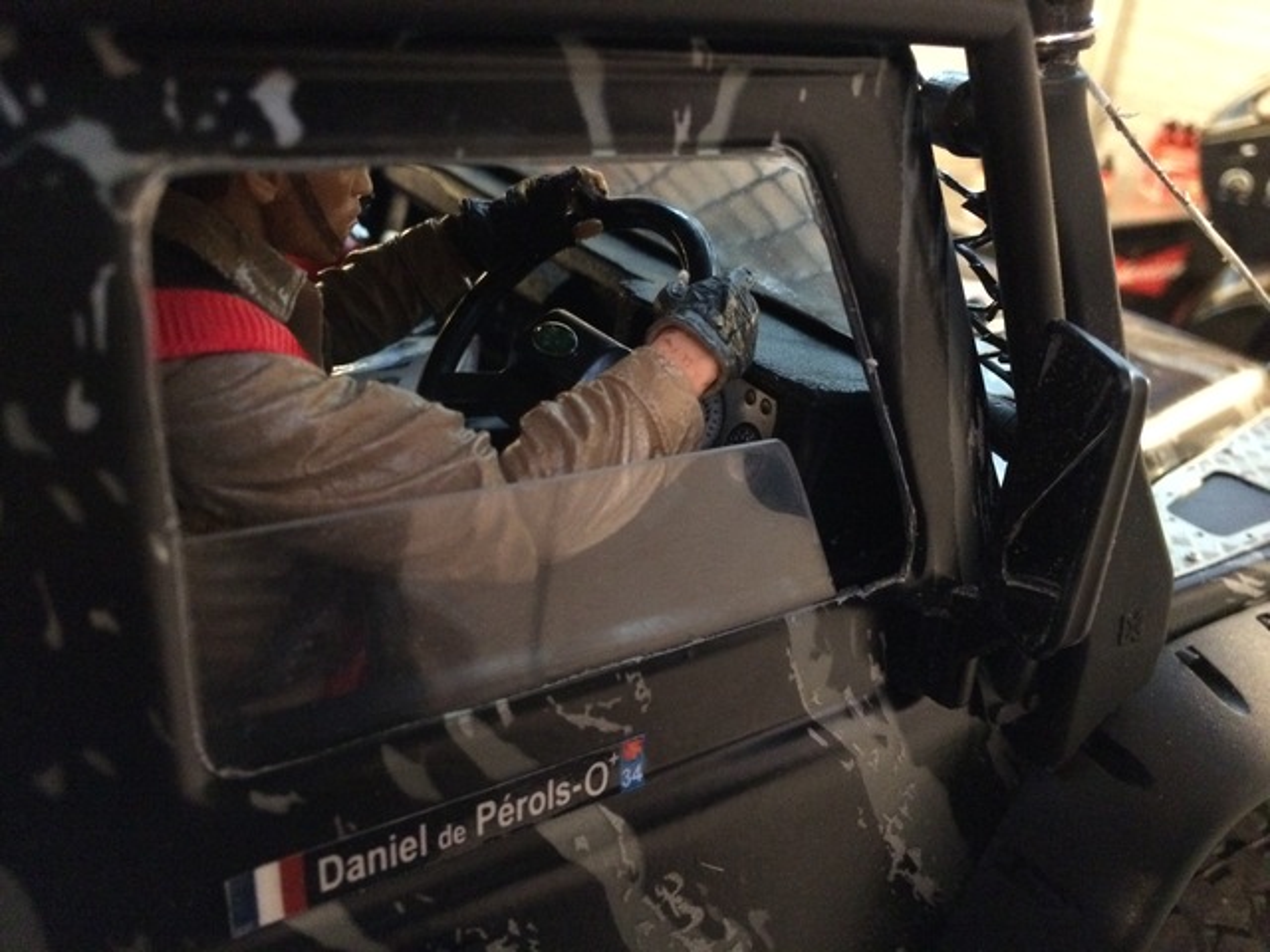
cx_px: 635
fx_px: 1064
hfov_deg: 61.7
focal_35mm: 29
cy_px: 476
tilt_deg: -27.0
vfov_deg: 48.2
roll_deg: -5.2
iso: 640
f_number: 2.2
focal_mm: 4.15
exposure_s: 1/17
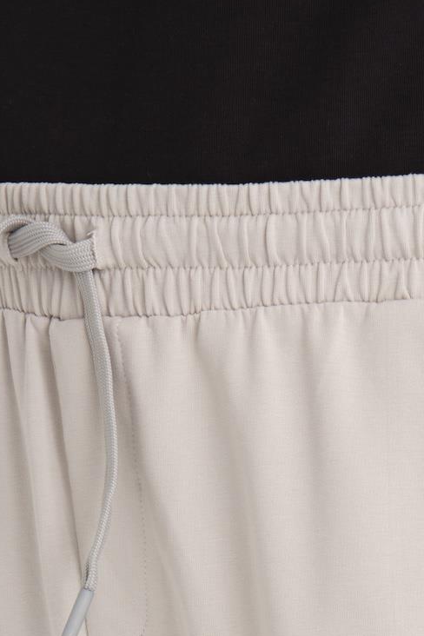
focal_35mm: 295
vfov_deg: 7.0
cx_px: 306
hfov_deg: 4.7
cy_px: 678
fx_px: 5211
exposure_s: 1/125
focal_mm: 80
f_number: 7.1
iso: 160
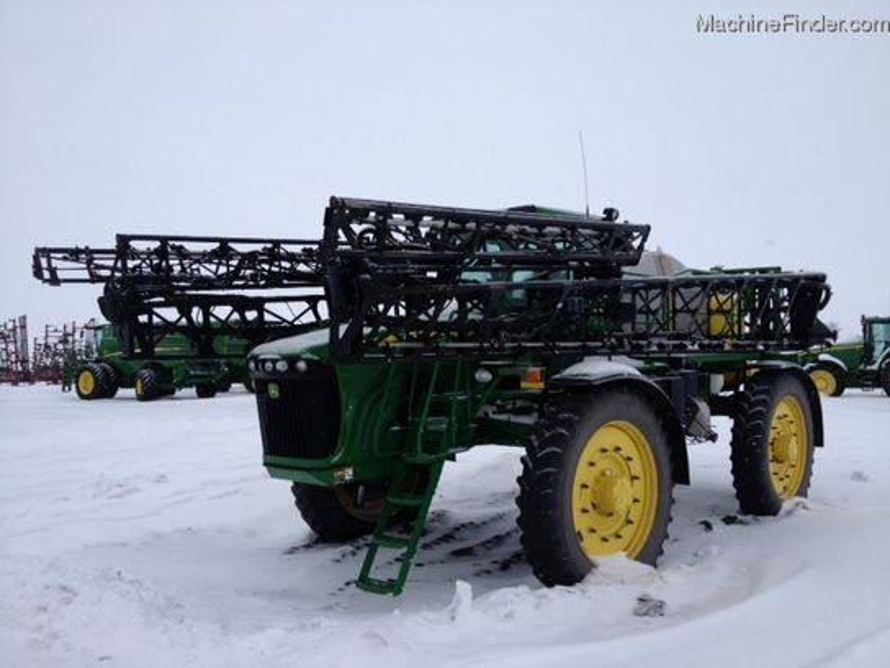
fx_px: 900
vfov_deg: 40.7
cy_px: 334
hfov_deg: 52.6
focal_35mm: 35
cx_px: 445
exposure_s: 1/1328
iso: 50
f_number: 2.4
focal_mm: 4.28
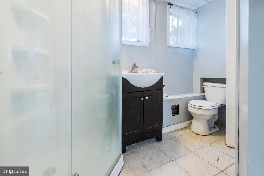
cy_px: 88
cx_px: 132
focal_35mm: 15
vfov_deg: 77.3
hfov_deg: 100.4
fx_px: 110
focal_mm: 10
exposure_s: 1/1.67
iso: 1250
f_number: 20
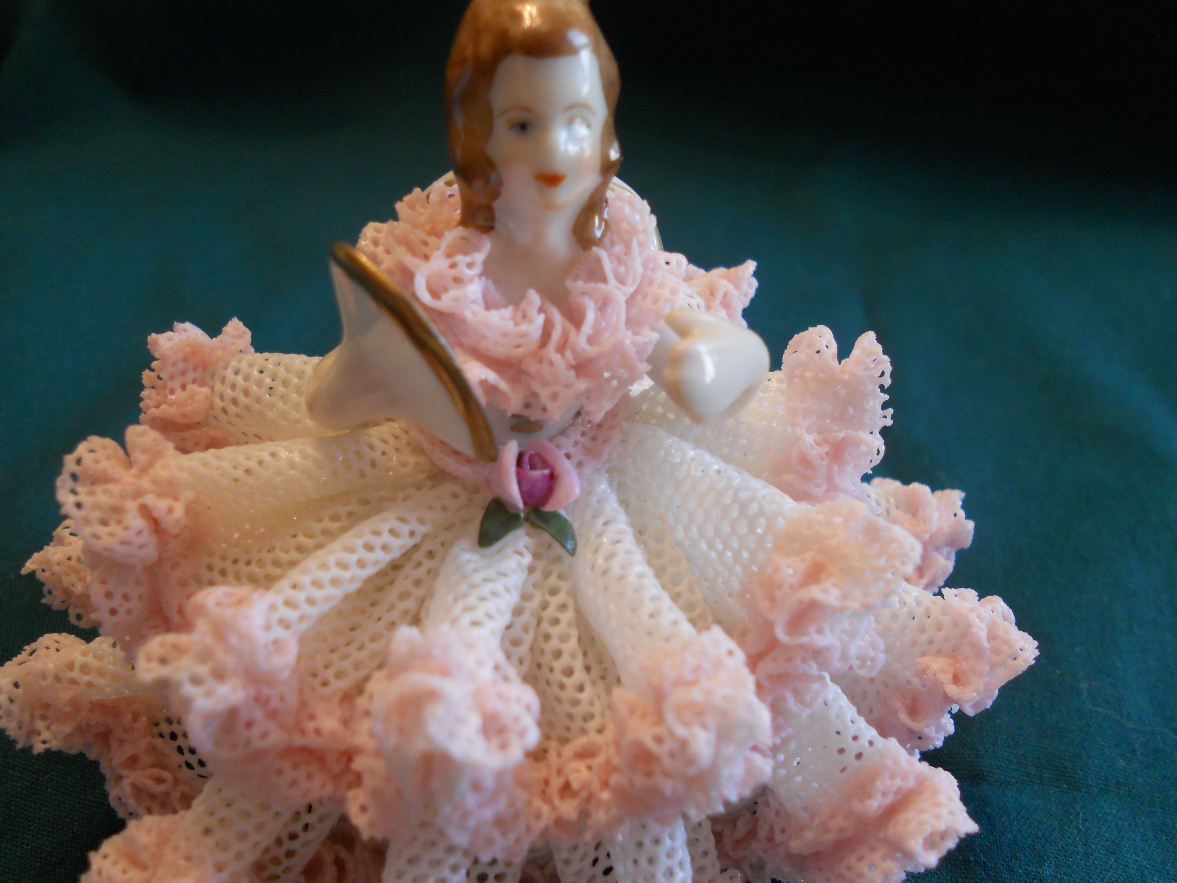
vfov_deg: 44.2
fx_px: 1088
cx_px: 588
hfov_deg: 56.8
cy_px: 442
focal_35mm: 32
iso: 250
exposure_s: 1/30
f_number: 3.5
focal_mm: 5.8
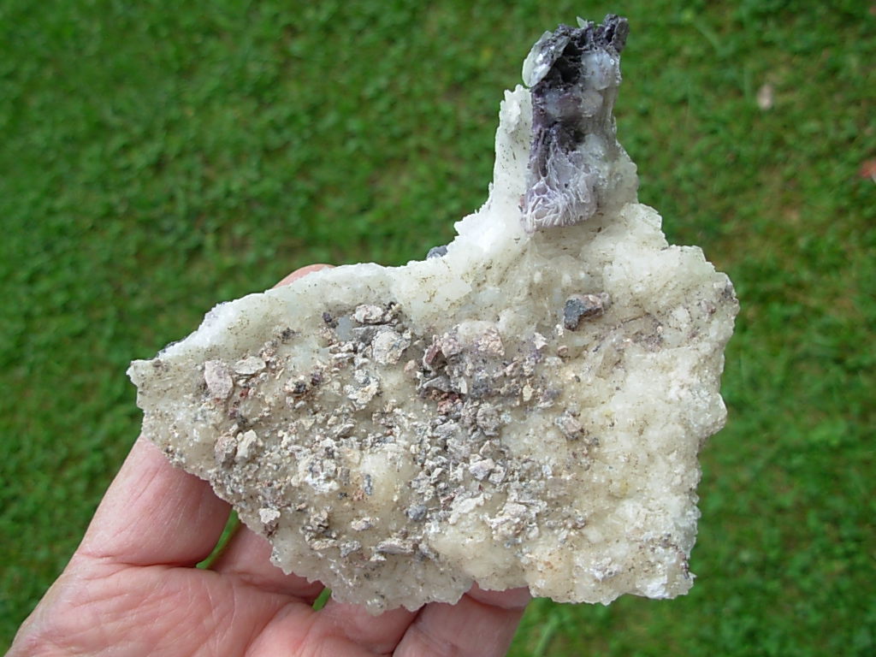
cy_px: 328
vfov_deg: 37.7
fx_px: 962
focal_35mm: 38
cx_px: 438
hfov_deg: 49.0
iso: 50
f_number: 2.9
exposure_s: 1/384
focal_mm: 6.3
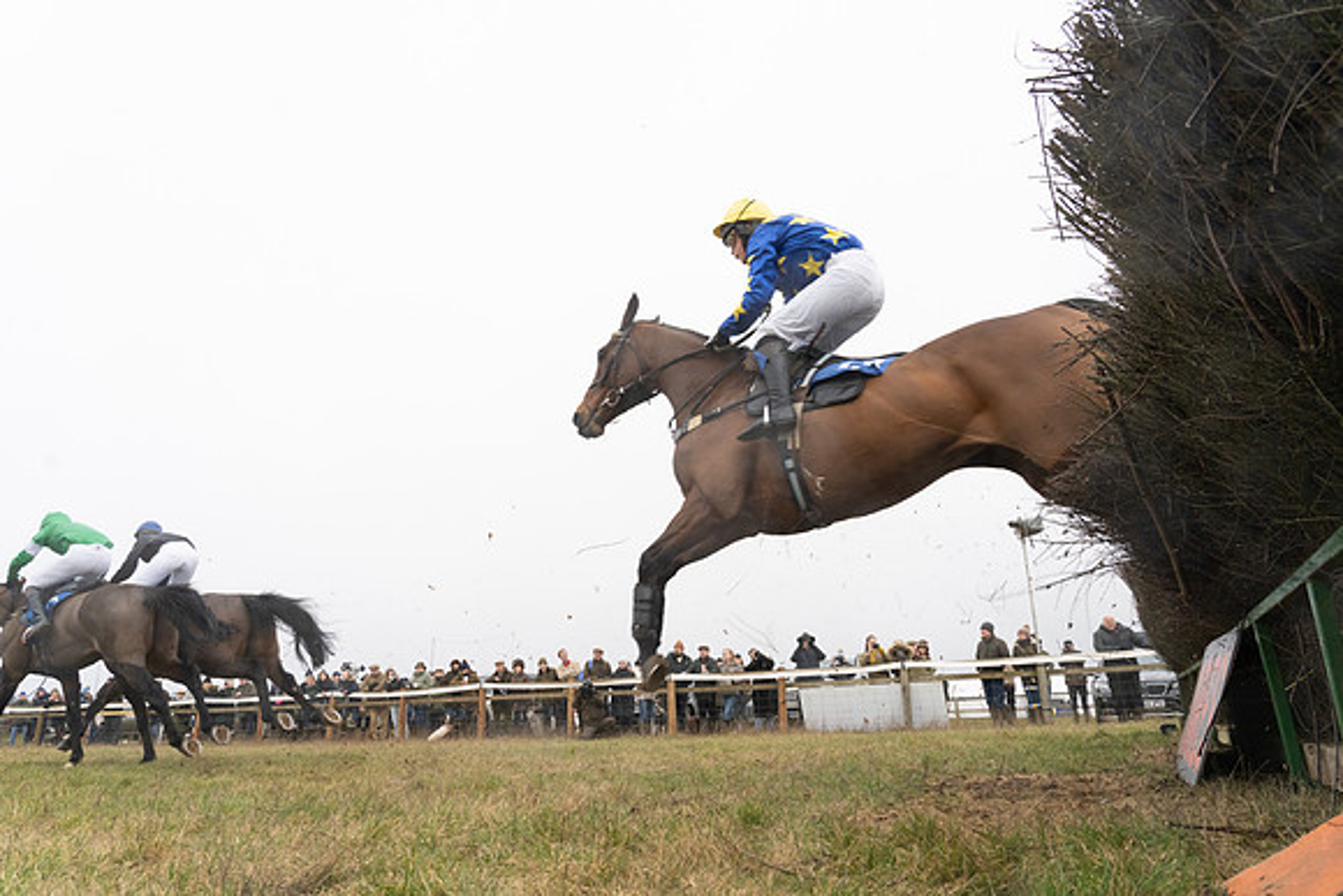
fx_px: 896
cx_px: 672
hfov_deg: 73.7
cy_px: 448
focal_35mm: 24
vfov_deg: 53.2
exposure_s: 1/1000
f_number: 8
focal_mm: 24
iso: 2500
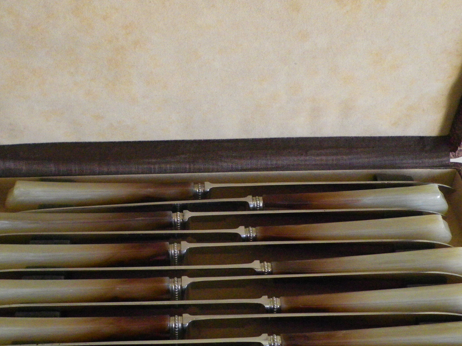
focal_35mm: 54
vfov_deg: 27.0
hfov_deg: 35.5
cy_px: 184
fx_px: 721
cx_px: 212
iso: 400
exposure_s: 1/60
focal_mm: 4.9
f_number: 2.6
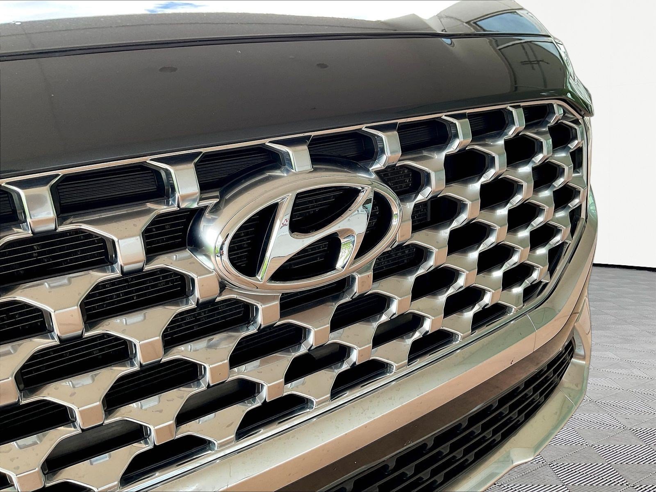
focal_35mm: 29
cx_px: 328
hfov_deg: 61.7
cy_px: 246
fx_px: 550
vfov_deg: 48.2
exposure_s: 1/122
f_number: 1.8
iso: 25
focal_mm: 3
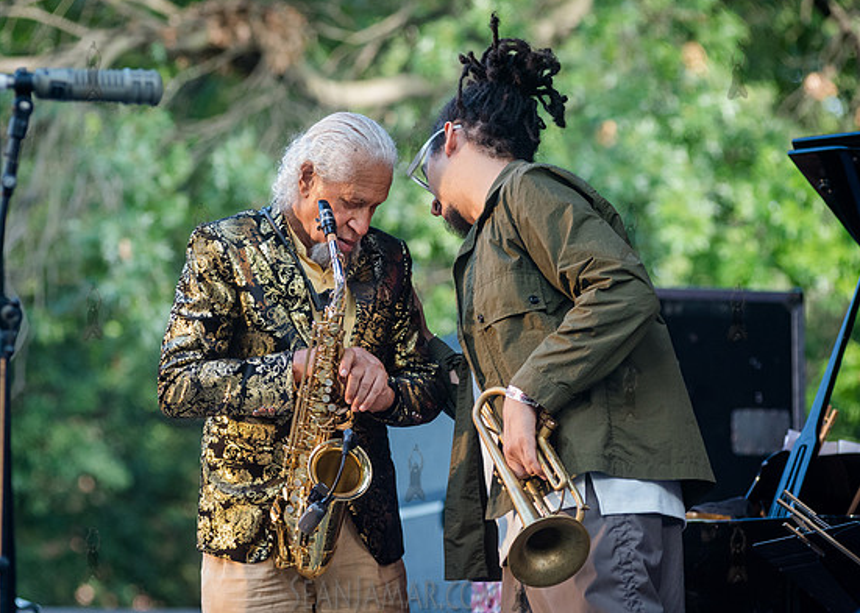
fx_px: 4345
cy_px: 299
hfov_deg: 11.3
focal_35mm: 178
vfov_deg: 8.1
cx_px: 386
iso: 2500
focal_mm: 145
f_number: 4
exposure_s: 1/640
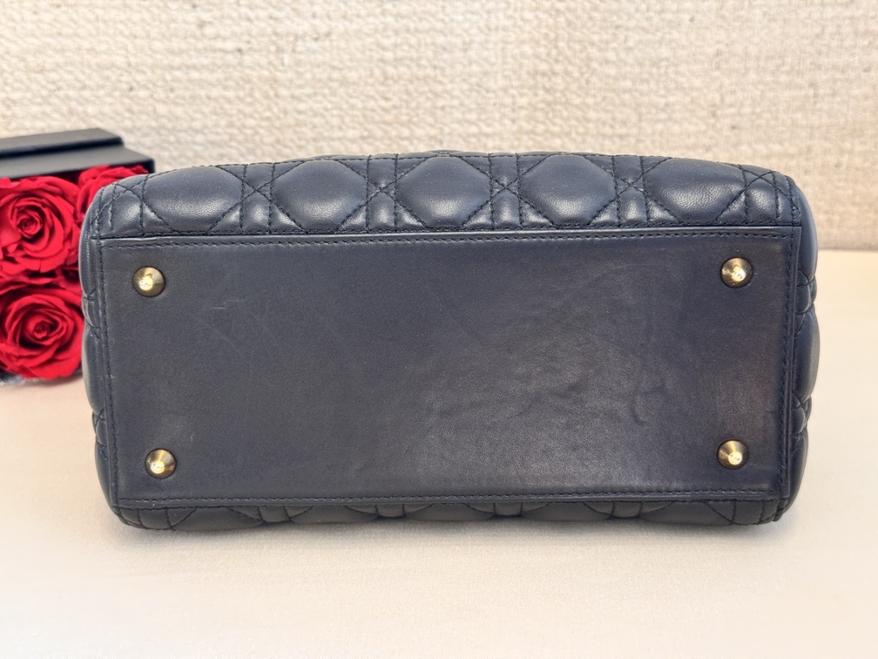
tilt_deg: -19.6
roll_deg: +1.8
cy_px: 330
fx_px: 1217
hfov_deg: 39.7
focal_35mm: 48
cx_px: 439
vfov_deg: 30.3
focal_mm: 6.76
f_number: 1.78
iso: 250
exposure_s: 1/50
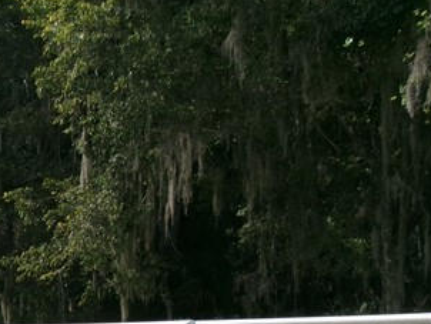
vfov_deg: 12.1
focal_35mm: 122
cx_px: -146
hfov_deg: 15.3
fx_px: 1520
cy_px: 305
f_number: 4.5
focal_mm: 6.4
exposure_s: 1/400
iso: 100
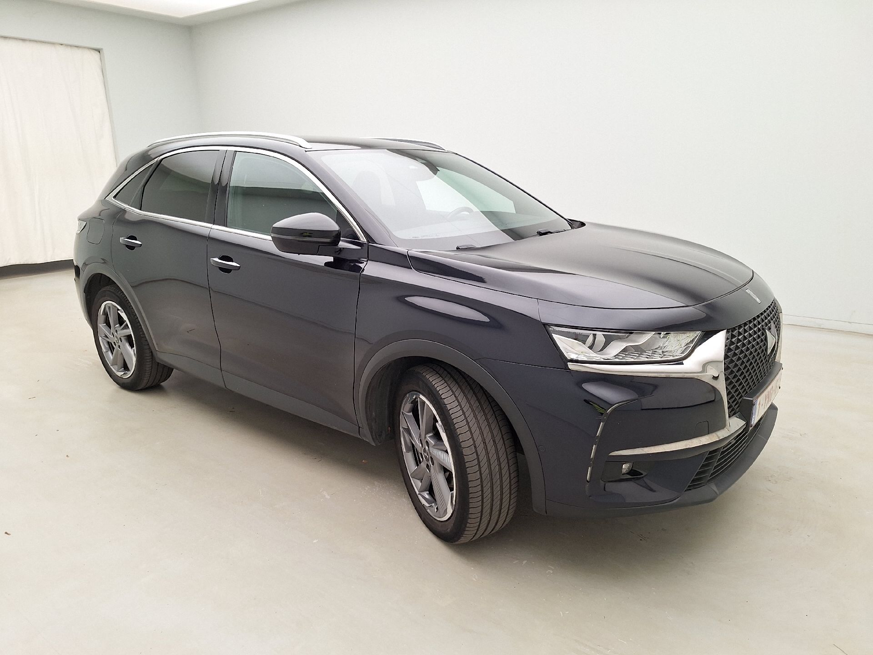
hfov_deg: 73.9
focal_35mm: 23
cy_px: 328
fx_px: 580
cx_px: 436
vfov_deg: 58.9
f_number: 1.8
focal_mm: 5.54
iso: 64
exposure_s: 1/100
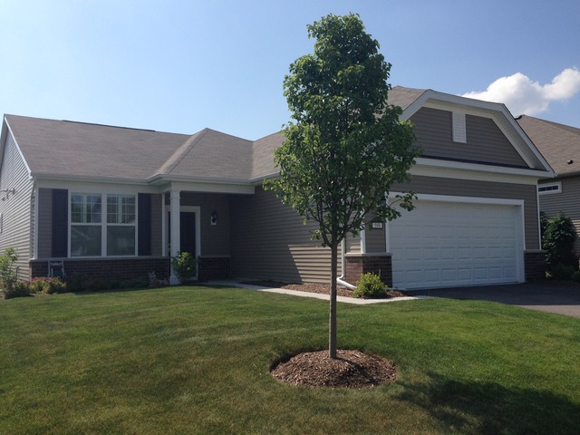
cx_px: 290
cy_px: 218
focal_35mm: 33
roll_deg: +1.5
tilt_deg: +1.8
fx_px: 553
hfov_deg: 55.4
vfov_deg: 42.9
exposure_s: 1/2088
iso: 50
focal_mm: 4.12
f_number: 2.4
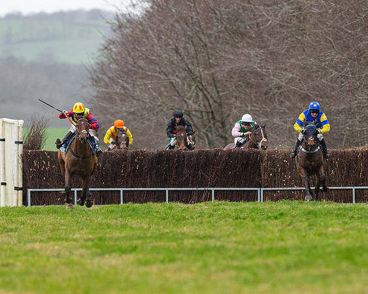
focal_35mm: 672
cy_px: 150
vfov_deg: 2.3
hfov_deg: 2.9
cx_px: 214
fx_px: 7316
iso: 1000
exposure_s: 1/1000
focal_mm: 300
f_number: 5
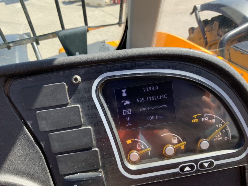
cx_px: 124
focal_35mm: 29
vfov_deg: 48.2
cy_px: 93
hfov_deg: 61.7
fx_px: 208
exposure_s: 1/236
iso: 16
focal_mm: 3
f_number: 1.8
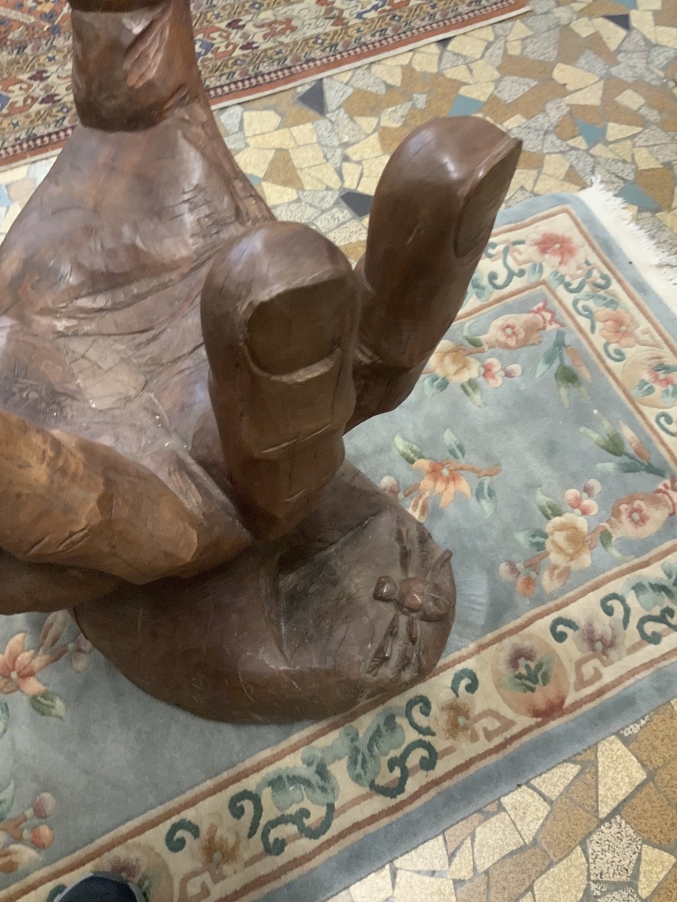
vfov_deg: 61.7
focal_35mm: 29
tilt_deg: -63.5
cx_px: 338
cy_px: 451
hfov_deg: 48.2
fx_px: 756
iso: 200
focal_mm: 3
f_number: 1.8
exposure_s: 1/50
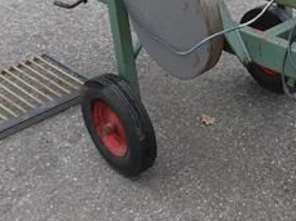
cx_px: 284
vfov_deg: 17.5
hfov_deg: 22.6
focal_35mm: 84
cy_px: 65
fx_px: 717
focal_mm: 15
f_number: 5
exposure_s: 1/160
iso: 100
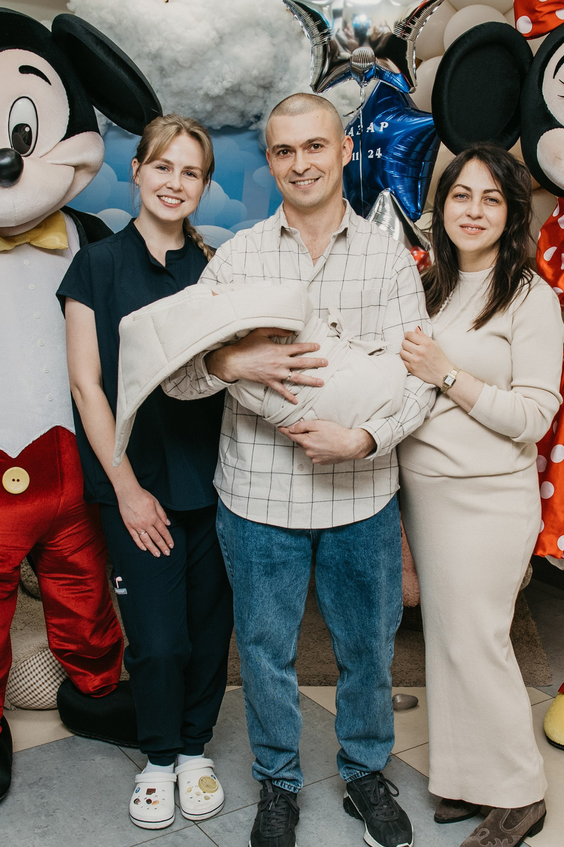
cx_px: 301
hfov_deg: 28.6
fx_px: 1105
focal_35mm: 47
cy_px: 404
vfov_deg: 41.9
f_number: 4
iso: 160
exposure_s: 1/160
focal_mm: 24
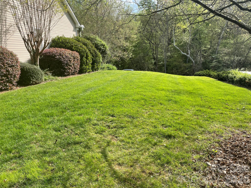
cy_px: 94
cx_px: 126
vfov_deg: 53.1
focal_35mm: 26
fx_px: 189
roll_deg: +1.9
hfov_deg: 67.3
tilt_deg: -11.2
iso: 32
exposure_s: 1/1319
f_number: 1.6
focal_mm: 4.2
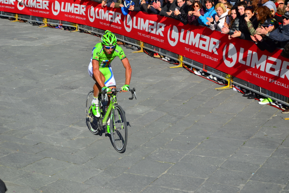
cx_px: 144
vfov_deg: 14.7
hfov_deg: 21.9
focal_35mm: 93
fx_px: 747
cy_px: 96
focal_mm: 62
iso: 200
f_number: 8
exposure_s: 1/640
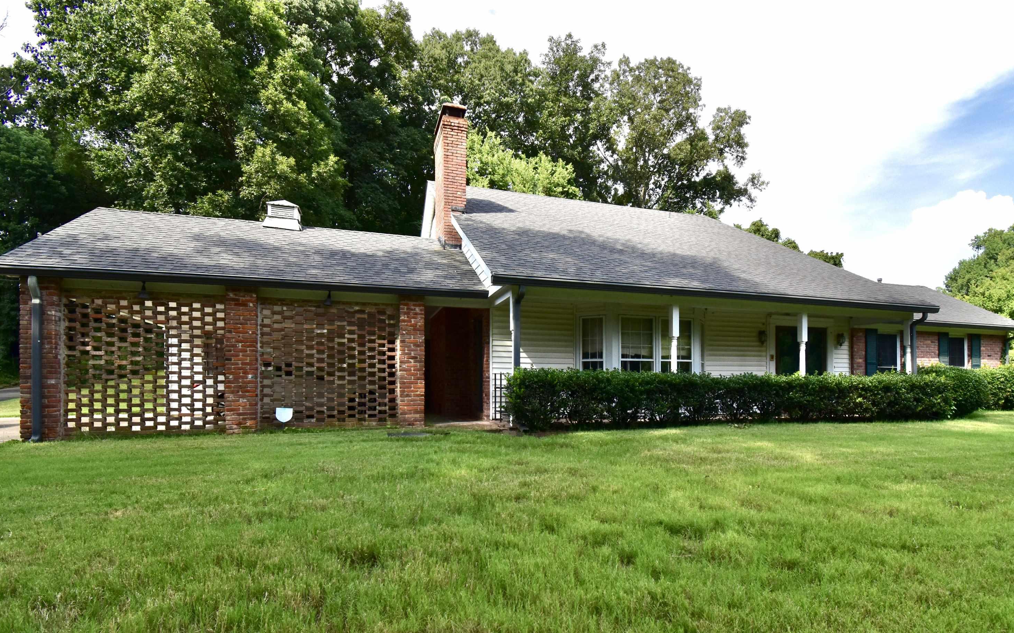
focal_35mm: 16
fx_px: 442
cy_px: 352
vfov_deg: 71.0
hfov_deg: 97.8
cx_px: 517
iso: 400
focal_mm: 10
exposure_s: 1/320
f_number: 10
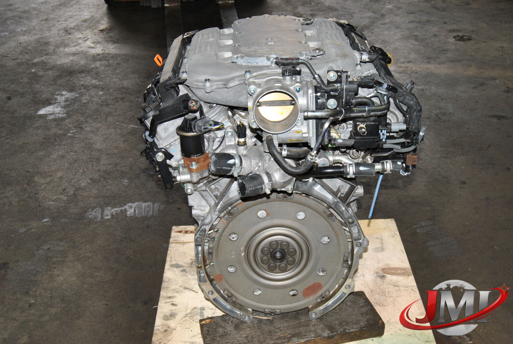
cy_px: 172
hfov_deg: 40.3
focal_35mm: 49
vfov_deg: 27.6
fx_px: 699
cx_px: 261
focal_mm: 32
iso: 400
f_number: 8
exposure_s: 1/200
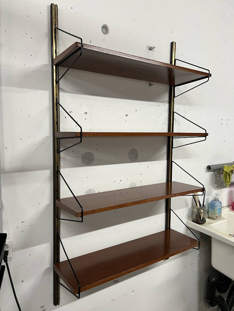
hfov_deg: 53.1
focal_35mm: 26
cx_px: 117
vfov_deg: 67.3
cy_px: 156
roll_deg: -0.6
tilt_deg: -5.5
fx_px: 234
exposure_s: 1/50
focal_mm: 5.7
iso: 80
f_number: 1.5
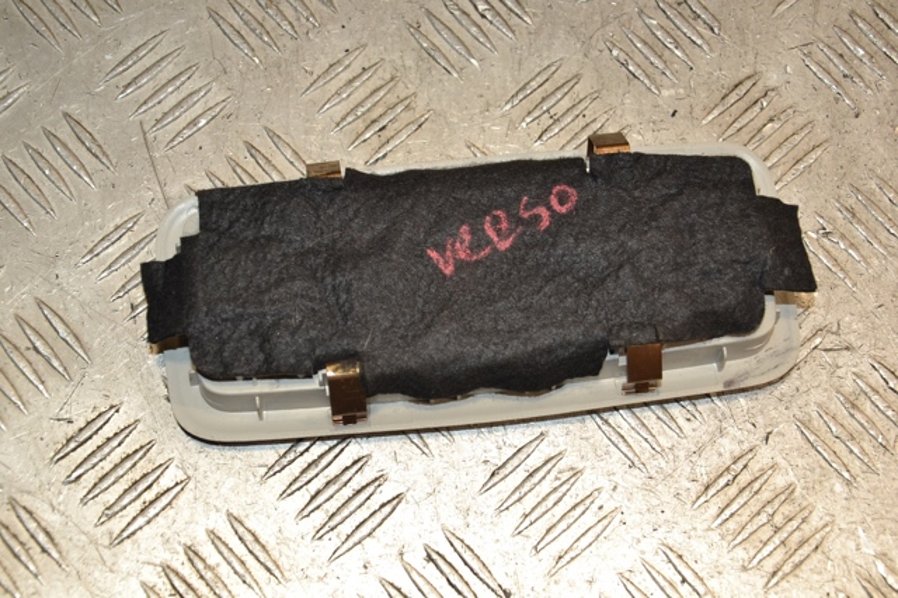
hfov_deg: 28.1
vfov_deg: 18.9
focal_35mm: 72
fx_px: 1795
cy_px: 299
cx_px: 449
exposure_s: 1/200
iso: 800
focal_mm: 48
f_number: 5.6
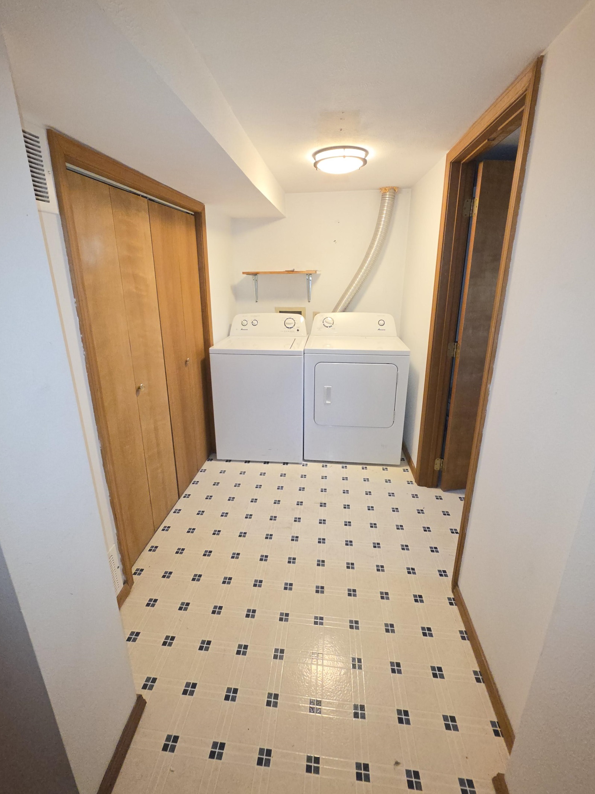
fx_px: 321
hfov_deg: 85.7
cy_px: 373
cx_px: 286
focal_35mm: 14
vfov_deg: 101.9
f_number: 1.9
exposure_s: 1/60
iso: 200
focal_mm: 2.2
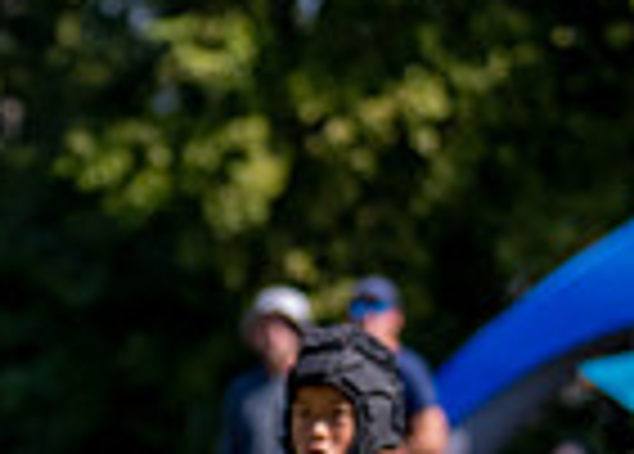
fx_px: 8111
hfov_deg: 4.4
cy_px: 693
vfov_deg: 3.2
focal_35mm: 450
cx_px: -593
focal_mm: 70
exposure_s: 1/3200
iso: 200
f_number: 2.8
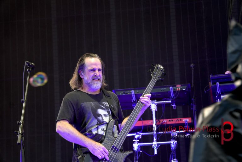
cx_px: 121
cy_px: 81
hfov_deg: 15.5
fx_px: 887
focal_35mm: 132
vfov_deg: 10.4
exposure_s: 1/160
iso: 500
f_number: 5
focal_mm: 88
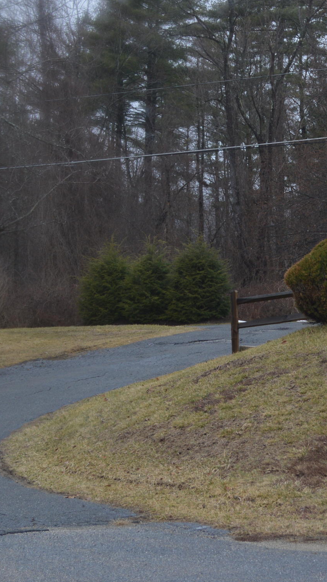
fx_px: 1649
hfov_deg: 11.3
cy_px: 205
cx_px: 274
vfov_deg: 19.9
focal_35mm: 107
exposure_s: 1/125
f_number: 5.6
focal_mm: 34
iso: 140
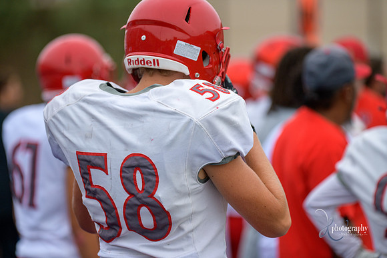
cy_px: 129
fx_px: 2258
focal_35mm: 210
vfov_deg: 6.5
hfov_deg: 9.8
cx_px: 194
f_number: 2.8
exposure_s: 1/1000
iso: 200
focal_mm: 210
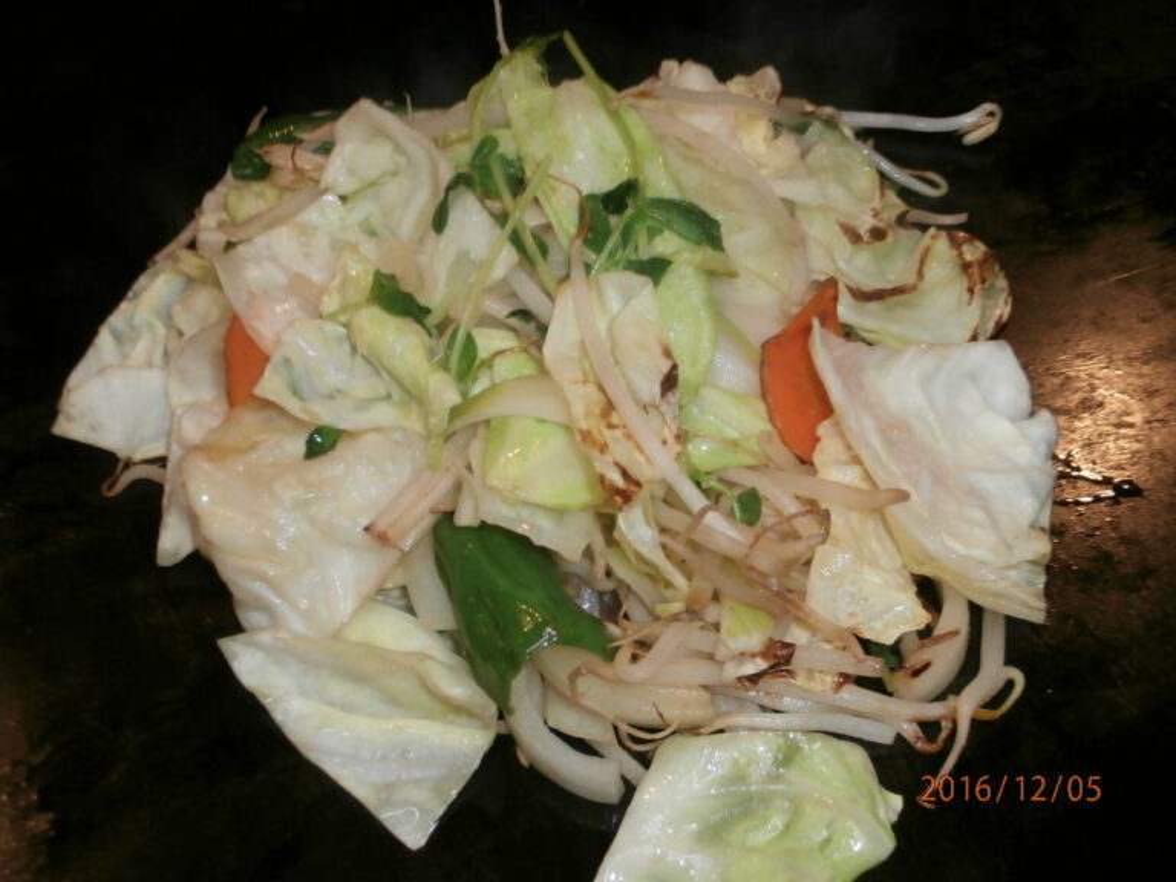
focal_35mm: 47
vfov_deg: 30.9
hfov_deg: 40.4
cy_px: 441
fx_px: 1597
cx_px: 588
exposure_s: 1/40
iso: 200
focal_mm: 8.29
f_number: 4.2
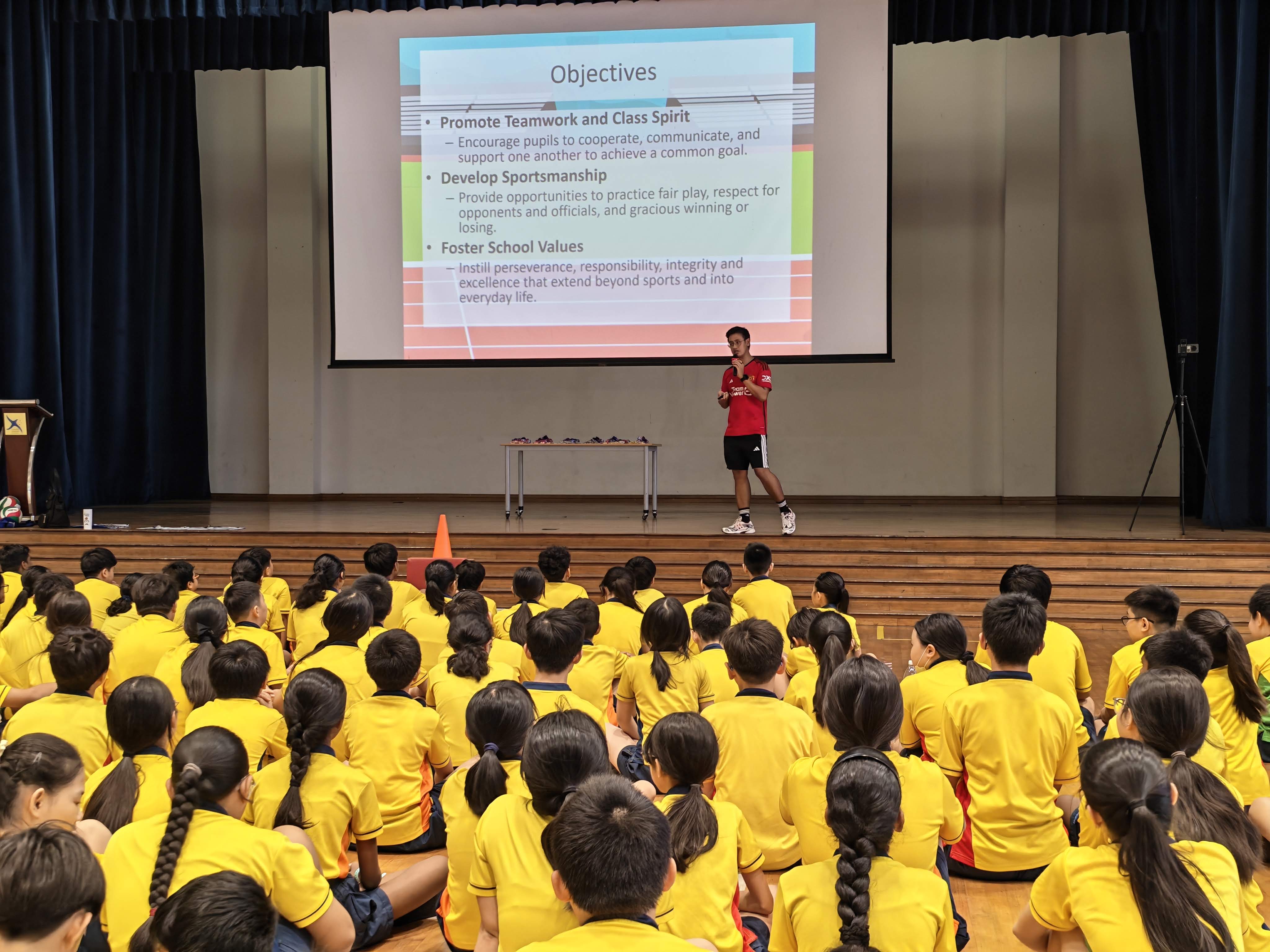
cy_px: 476
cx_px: 635
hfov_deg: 39.7
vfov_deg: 30.3
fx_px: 1761
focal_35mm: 48
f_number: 1.9
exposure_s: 1/100
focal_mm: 6.12
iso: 500
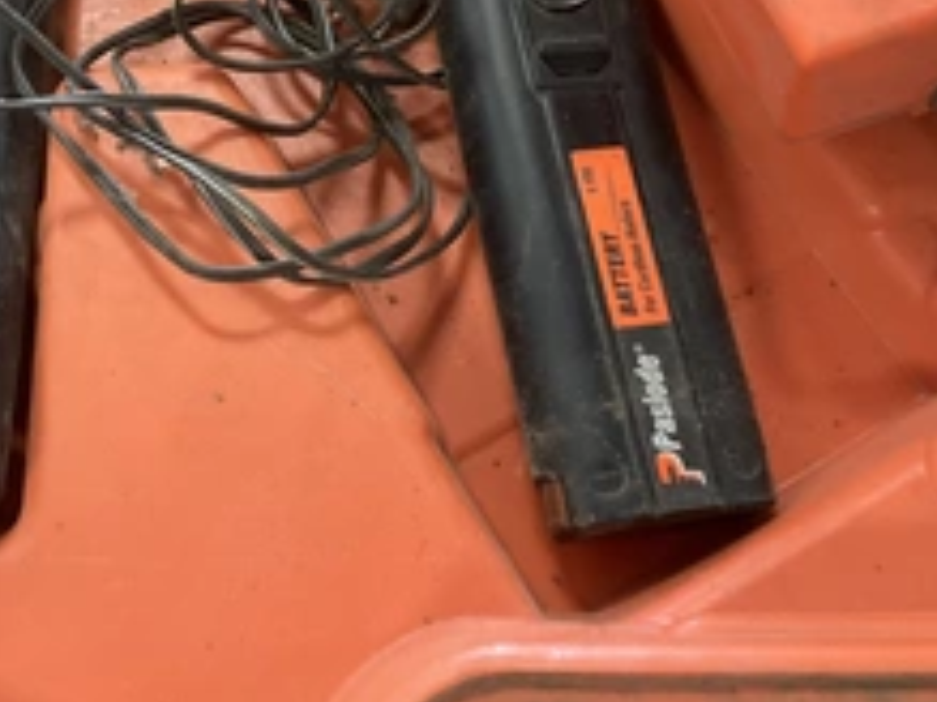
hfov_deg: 35.5
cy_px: 154
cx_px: 257
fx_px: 1434
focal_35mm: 53
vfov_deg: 27.0
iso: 200
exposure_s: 1/40
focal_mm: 3
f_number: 1.8
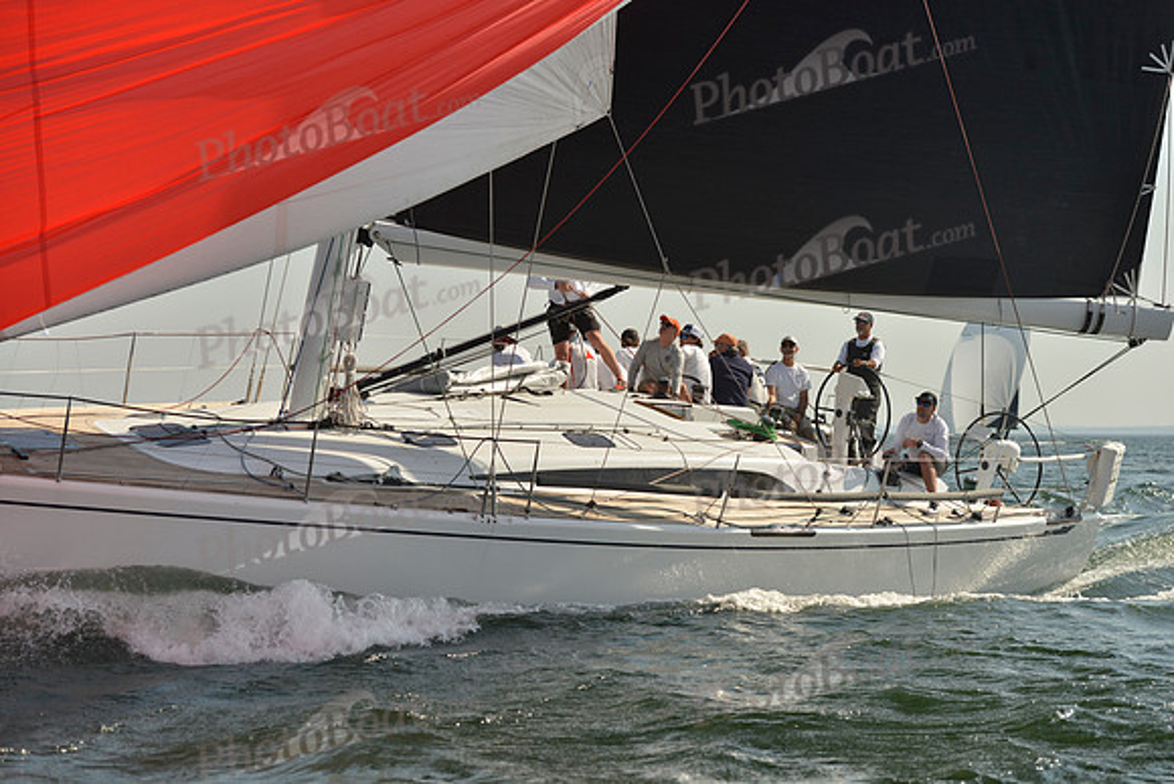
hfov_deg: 28.8
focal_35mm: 70
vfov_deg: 19.5
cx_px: 587
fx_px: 2283
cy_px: 392
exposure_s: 1/2000
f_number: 5
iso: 200
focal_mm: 70
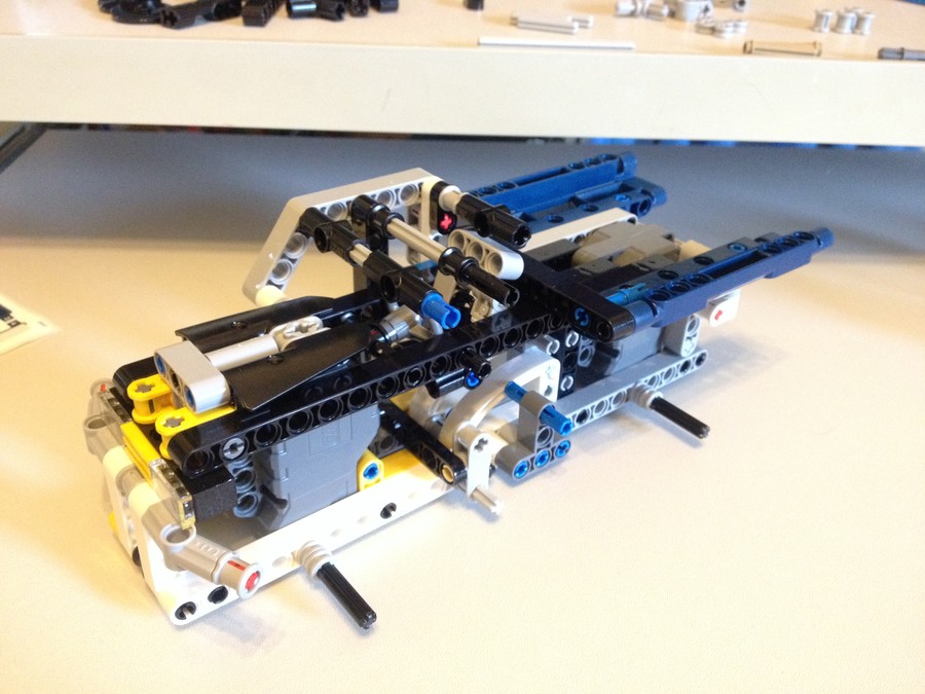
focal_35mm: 35
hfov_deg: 52.6
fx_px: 935
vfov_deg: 40.7
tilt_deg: -30.2
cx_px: 462
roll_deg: -0.7
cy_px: 347
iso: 400
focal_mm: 4.28
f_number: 2.4
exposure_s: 1/15
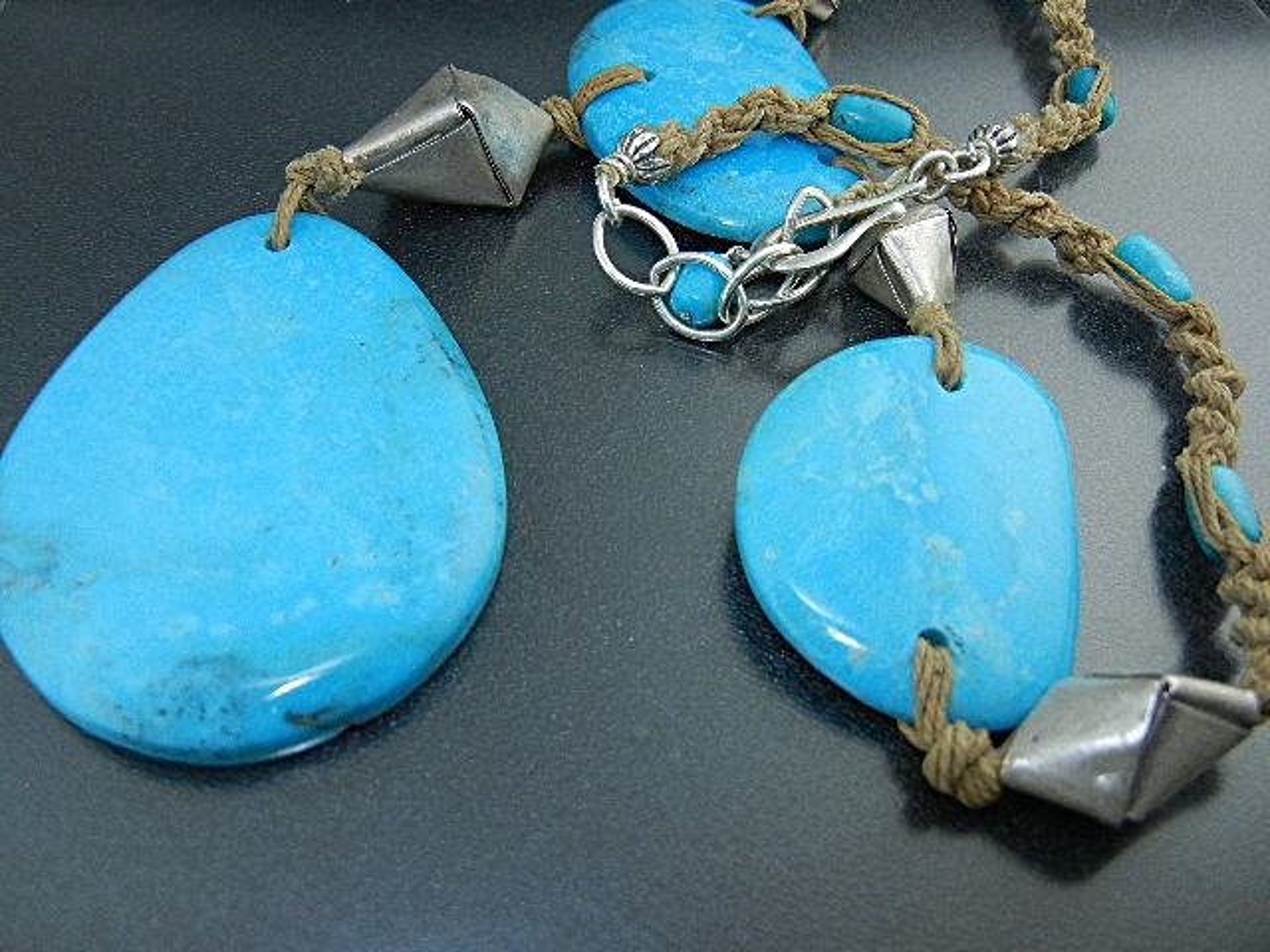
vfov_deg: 41.8
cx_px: 635
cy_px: 476
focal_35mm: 34
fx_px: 1247
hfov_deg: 54.0
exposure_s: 1/30
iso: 200
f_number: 3.6
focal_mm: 6.2
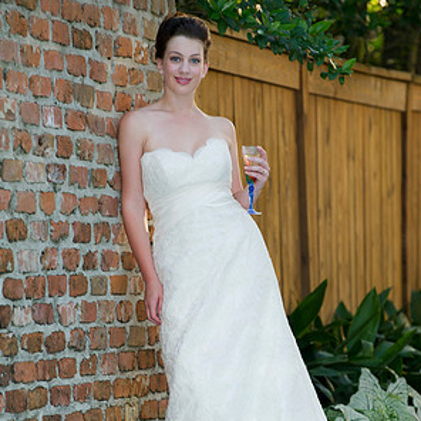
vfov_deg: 6.8
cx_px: 211
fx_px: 3550
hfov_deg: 6.8
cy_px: 302
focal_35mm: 258
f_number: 4
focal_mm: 200
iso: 400
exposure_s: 1/80
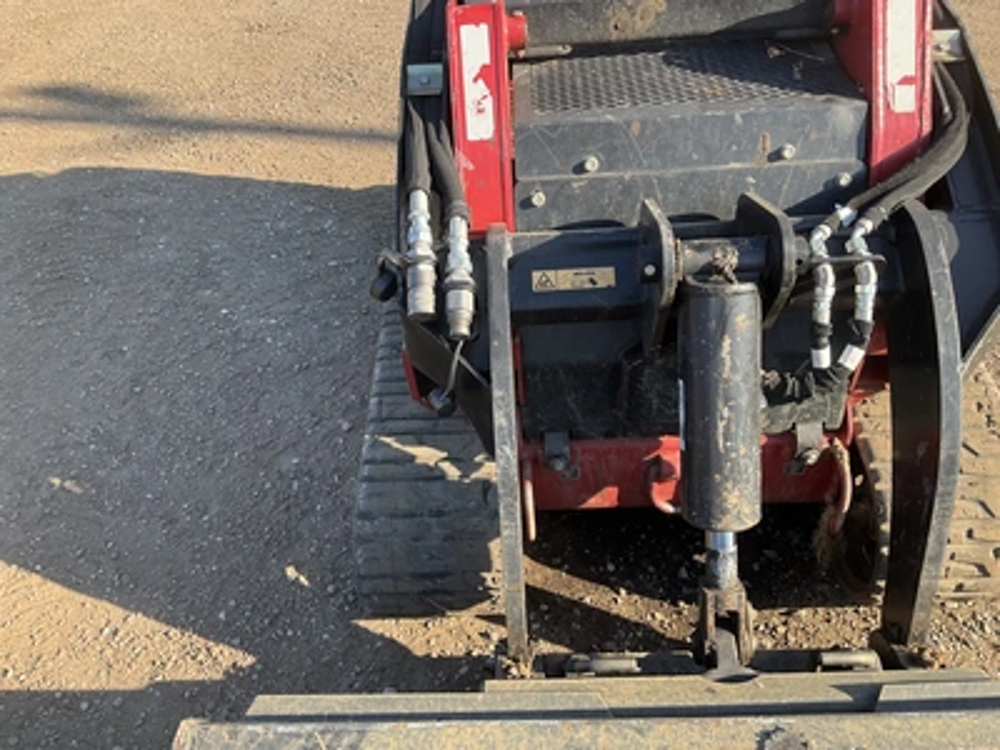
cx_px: 500
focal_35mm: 29
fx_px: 838
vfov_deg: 48.2
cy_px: 375
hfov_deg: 61.7
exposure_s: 1/338
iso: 25
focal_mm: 3
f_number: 1.8
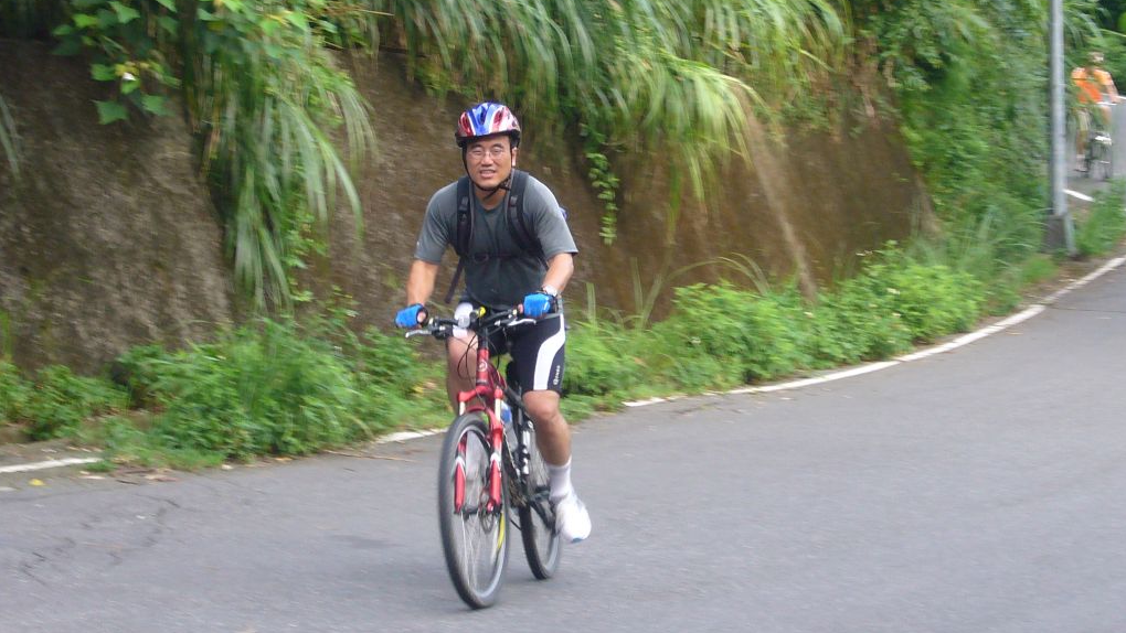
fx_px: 4180
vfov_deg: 8.7
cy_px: 283
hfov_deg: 15.3
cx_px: 564
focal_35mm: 140
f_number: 5.3
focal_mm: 15.5
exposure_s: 1/30
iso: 100
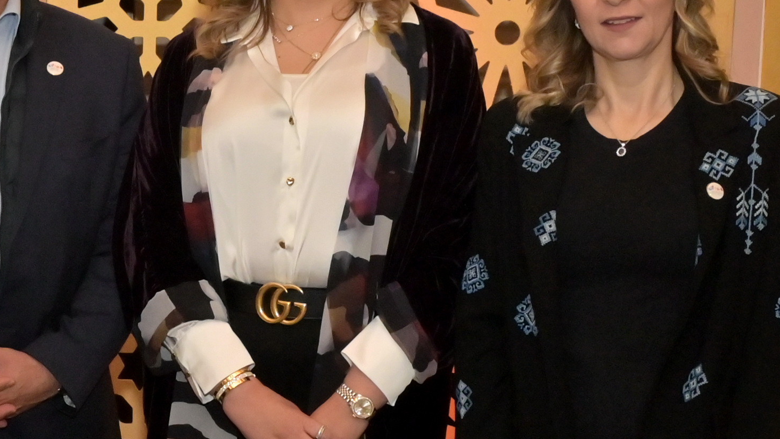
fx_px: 2503
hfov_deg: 16.9
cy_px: 403
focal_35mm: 121
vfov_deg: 10.0
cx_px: -159
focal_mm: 28
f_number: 8
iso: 1600
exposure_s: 1/200
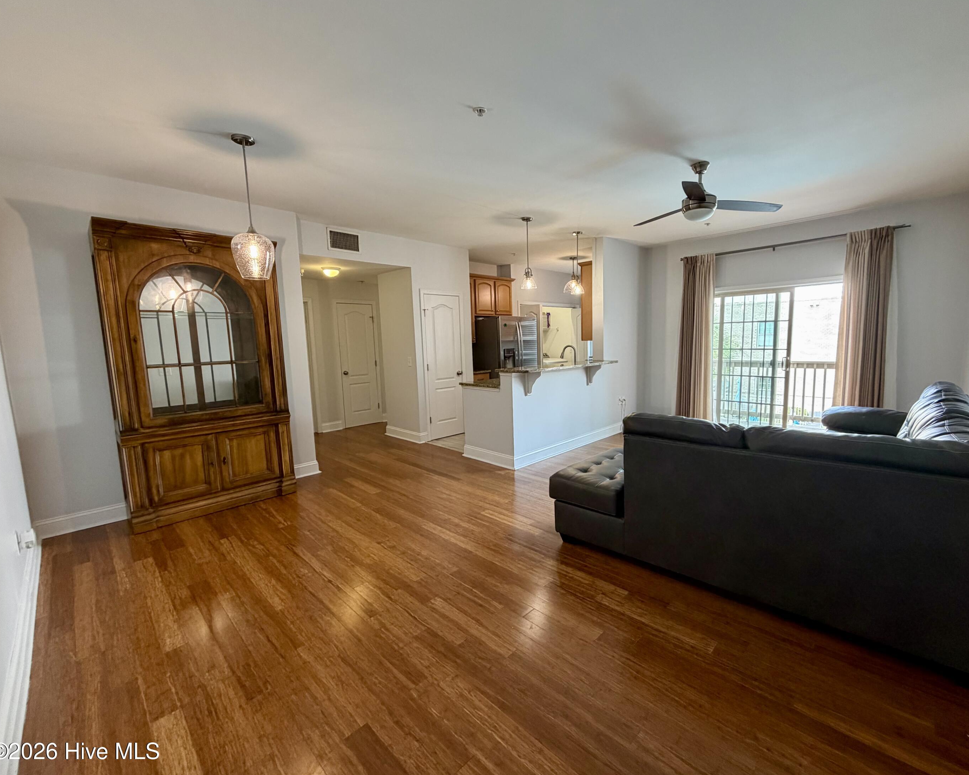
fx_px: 430
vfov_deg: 84.0
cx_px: 522
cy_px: 389
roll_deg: +1.9
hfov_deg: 96.6
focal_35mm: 15
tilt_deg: -6.3
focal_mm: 2.22
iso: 250
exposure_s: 1/60
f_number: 2.2
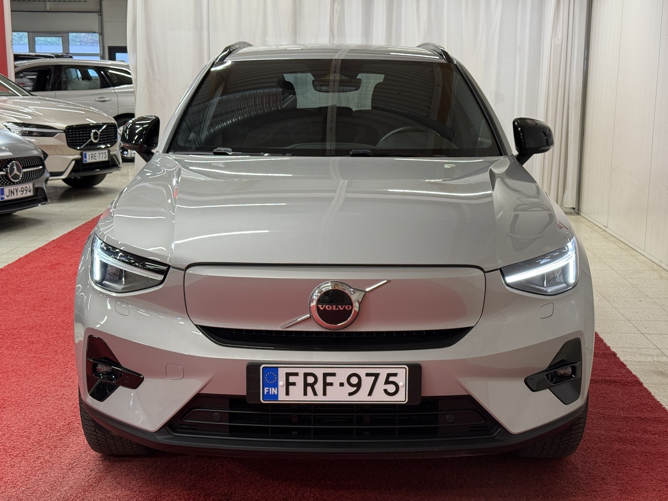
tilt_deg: -10.0
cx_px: 334
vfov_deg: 30.3
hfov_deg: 39.7
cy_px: 250
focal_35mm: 48
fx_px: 926
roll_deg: -1.0
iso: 64
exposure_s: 1/59
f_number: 1.78
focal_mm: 6.76
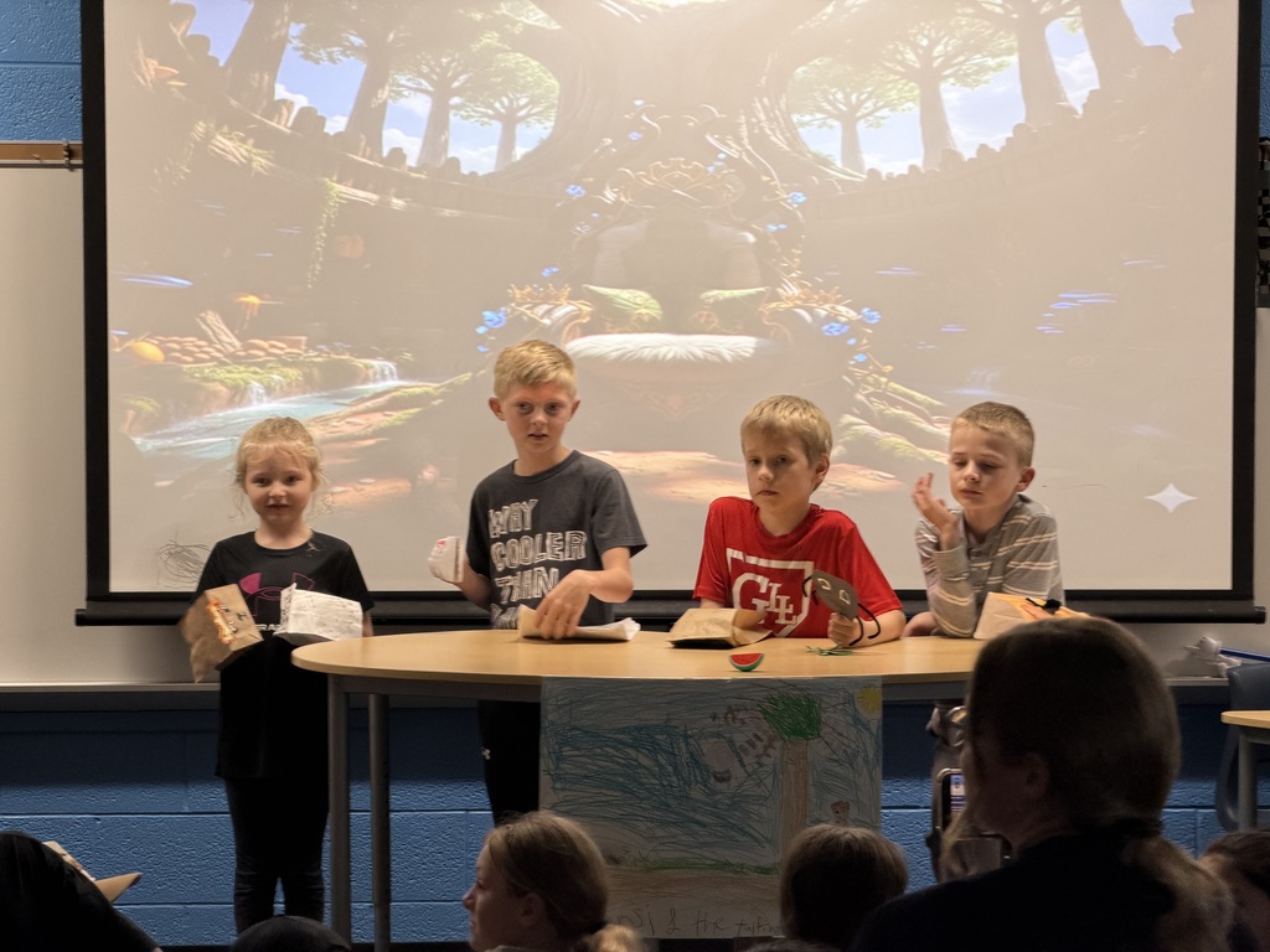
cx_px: 635
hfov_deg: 19.6
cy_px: 476
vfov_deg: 14.8
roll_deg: +0.0
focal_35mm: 100
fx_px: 3669
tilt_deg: -4.0
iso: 200
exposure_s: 1/60
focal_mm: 16.89
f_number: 2.8
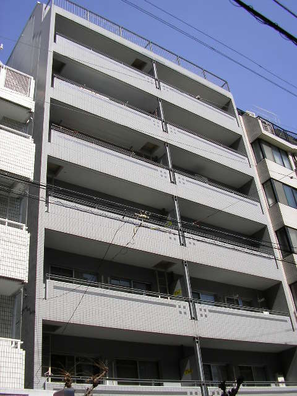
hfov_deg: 37.7
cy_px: 198
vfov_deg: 49.0
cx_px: 148
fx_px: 435
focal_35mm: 38
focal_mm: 5.8
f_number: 4.1
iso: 50
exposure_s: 1/503
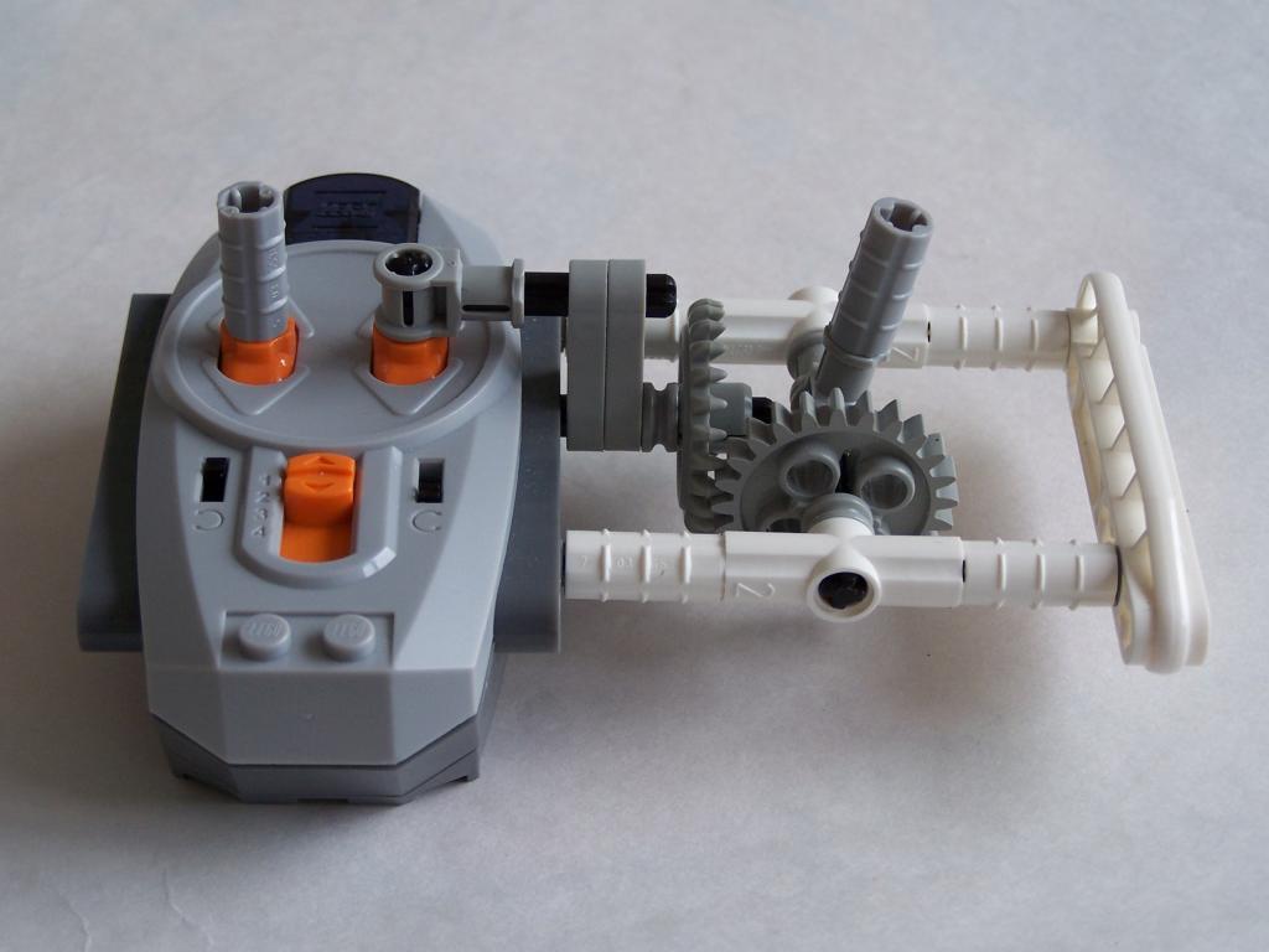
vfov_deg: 18.0
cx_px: 634
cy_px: 476
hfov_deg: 23.8
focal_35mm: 82
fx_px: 3006
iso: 80
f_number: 3.2
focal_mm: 13.7
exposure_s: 1/90
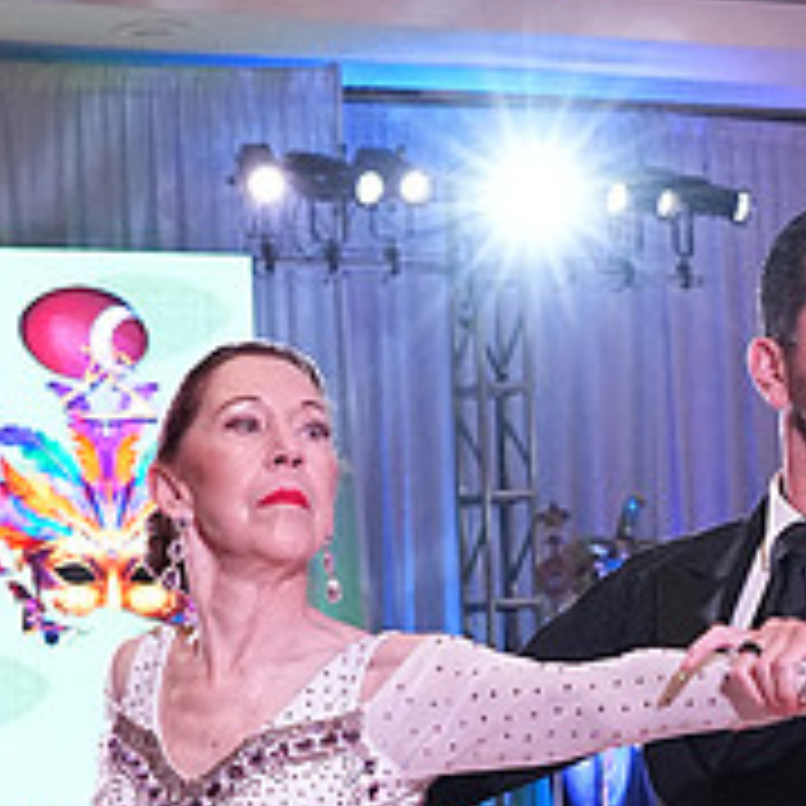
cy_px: 1166
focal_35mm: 157
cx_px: 565
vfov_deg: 10.8
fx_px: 4136
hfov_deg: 11.1
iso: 3200
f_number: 5.6
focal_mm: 38
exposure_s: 1/320
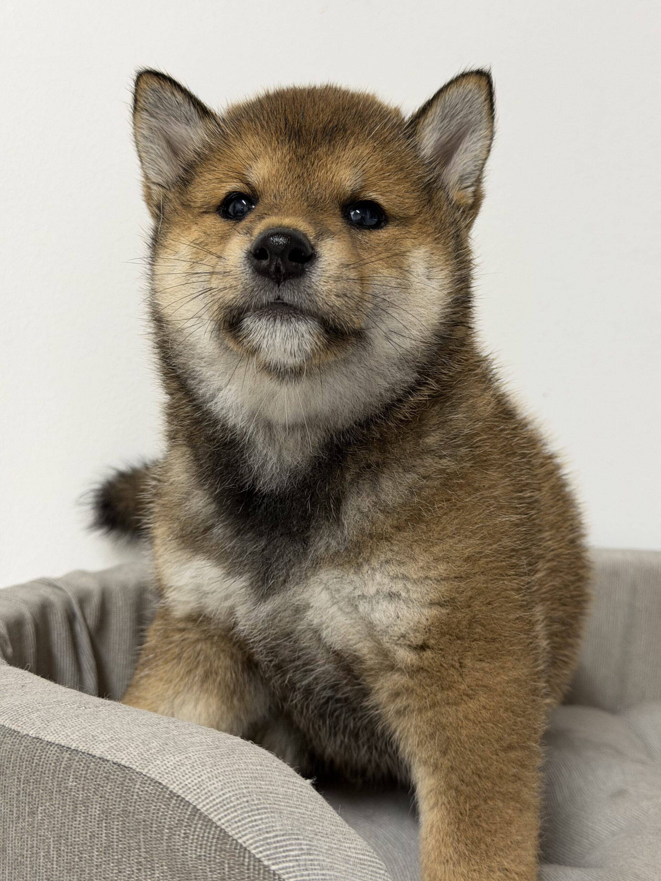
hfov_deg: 30.3
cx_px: 330
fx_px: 1222
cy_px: 440
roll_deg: -2.9
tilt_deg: -2.3
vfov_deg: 39.7
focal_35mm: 48
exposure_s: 1/50
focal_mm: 6.76
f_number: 1.78
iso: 125
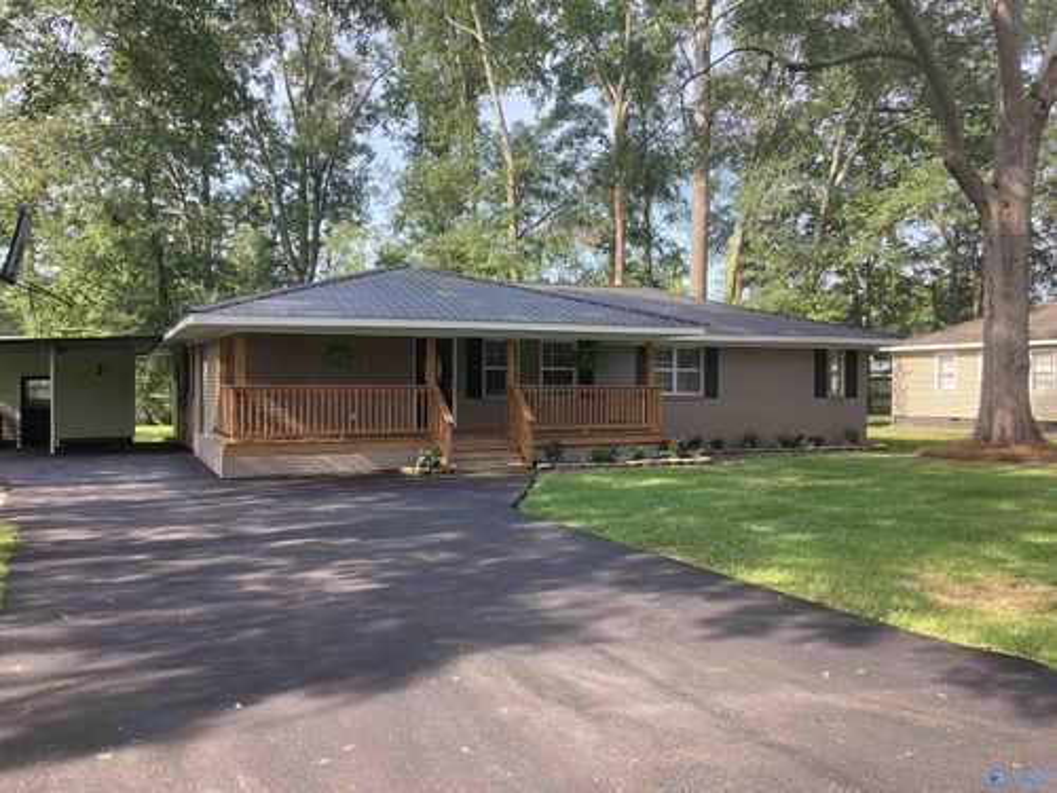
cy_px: 396
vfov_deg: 45.4
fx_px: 947
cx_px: 528
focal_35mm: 31
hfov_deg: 58.4
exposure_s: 1/142
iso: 25
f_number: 2.4
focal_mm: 3.3
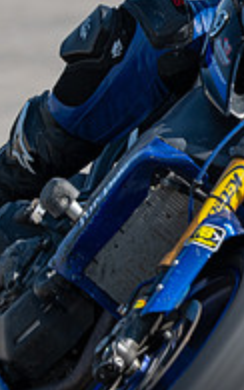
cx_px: 404
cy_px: 207
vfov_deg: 1.3
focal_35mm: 1577
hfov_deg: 0.8
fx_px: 16766
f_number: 13
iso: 140
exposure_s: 1/200
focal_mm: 520
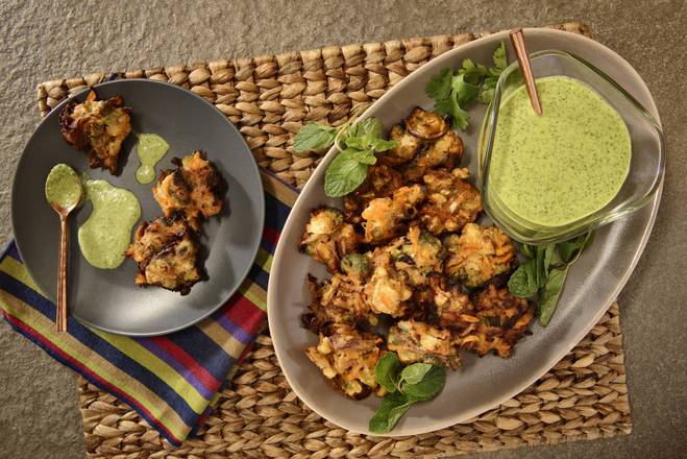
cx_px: 344
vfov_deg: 45.0
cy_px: 230
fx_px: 554
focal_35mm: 29
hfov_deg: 63.6
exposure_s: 1/125
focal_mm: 29
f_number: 10
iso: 200
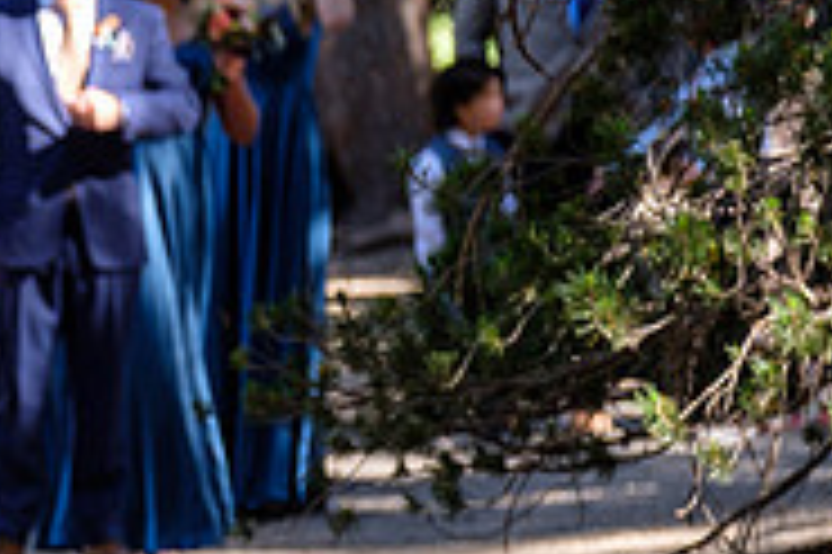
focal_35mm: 499
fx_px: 11522
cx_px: -315
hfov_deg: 4.1
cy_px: 336
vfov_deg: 2.8
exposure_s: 1/250
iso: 200
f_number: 2.8
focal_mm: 106
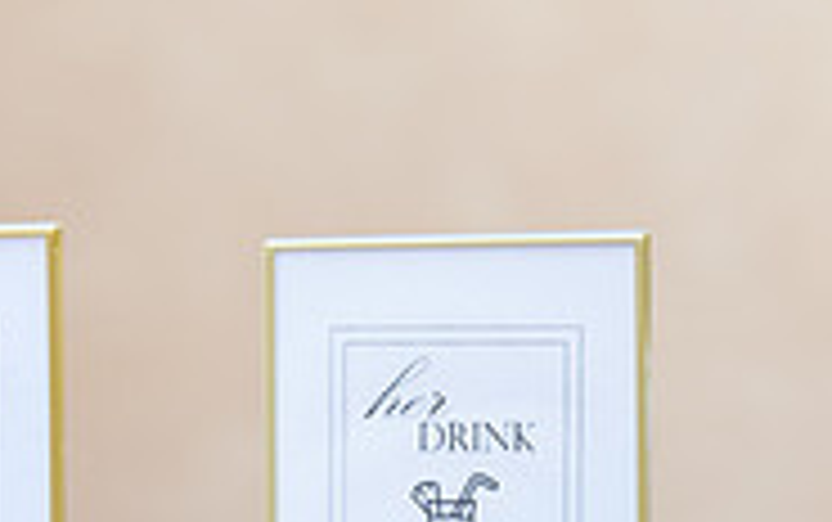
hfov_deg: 9.0
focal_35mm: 233
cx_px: 247
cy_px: 637
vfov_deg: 5.6
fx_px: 5288
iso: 640
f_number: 3.5
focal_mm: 73
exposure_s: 1/320
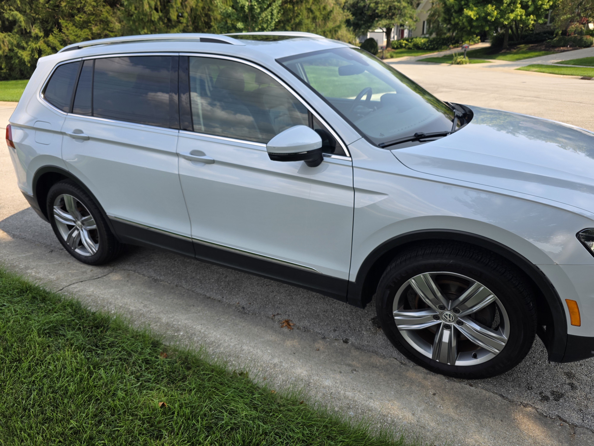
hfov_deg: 73.9
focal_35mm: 23
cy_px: 223
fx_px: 395
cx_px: 297
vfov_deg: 58.9
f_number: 1.7
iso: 80
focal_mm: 6.3
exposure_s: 1/2228
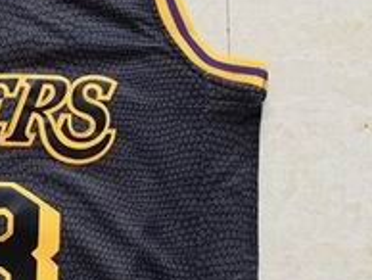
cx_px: -52
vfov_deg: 16.5
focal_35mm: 89
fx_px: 958
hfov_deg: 20.8
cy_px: 215
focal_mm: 3.95
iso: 400
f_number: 1.8
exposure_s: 1/100
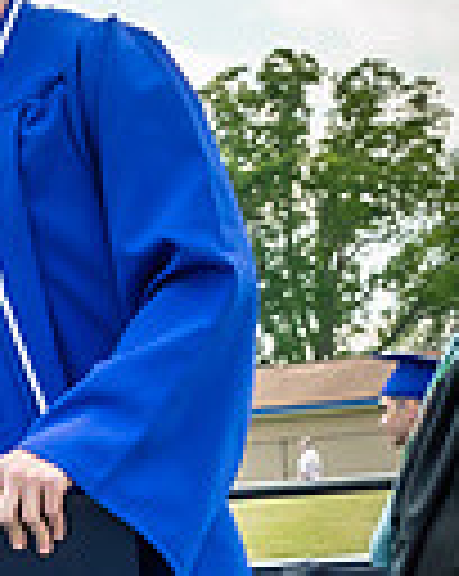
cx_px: -506
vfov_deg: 9.7
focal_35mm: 197
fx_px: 3353
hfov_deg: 7.5
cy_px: 589
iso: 200
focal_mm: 19
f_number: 7.1
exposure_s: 1/320
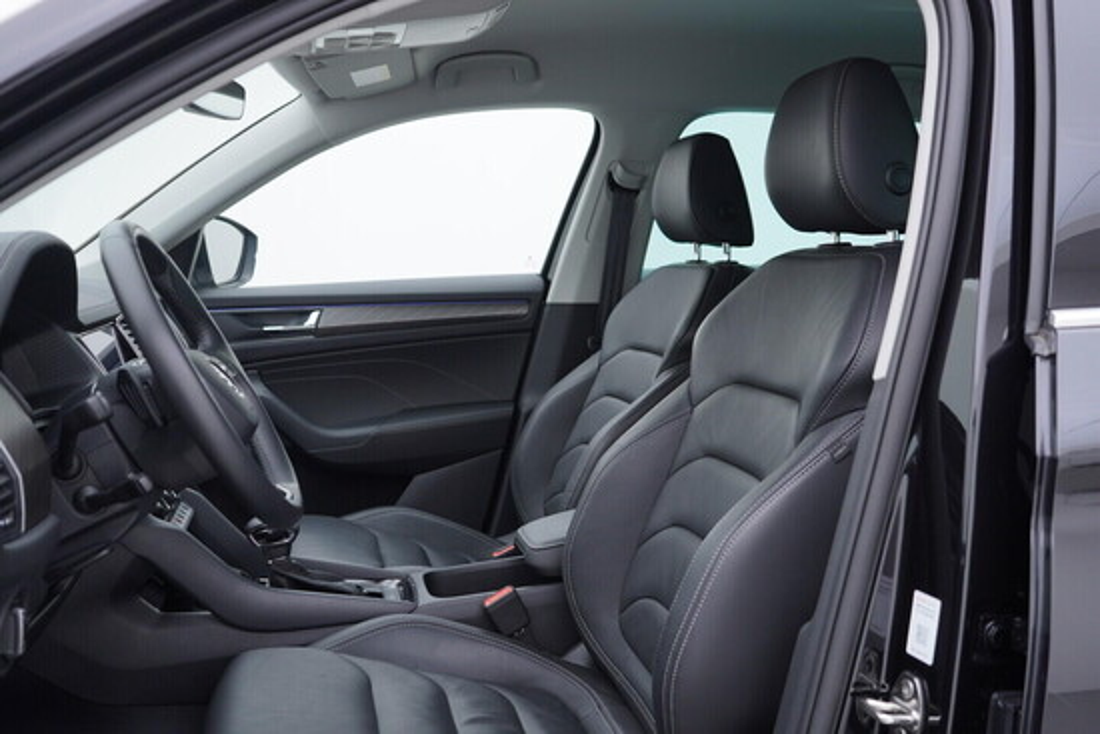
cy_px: 367
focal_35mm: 36
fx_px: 1100
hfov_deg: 53.1
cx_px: 550
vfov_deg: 36.9
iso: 125
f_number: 3.2
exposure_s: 1/50
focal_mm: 24
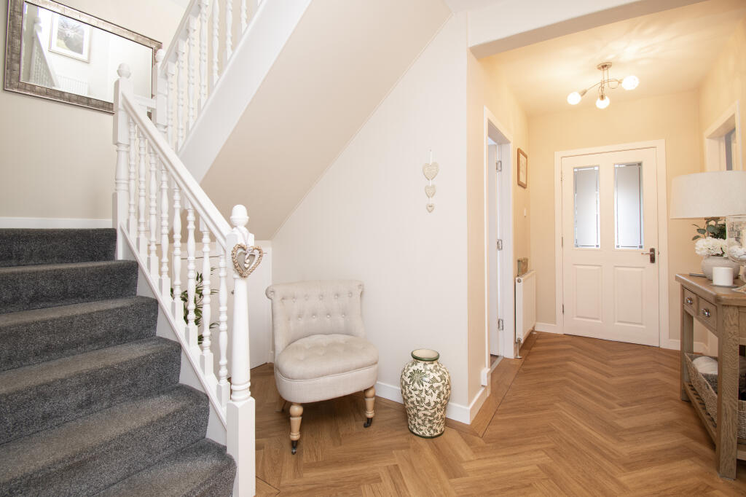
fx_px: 311
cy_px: 248
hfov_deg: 100.4
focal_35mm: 15
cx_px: 373
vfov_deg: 77.3
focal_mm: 10
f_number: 8
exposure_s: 1/8
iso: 320
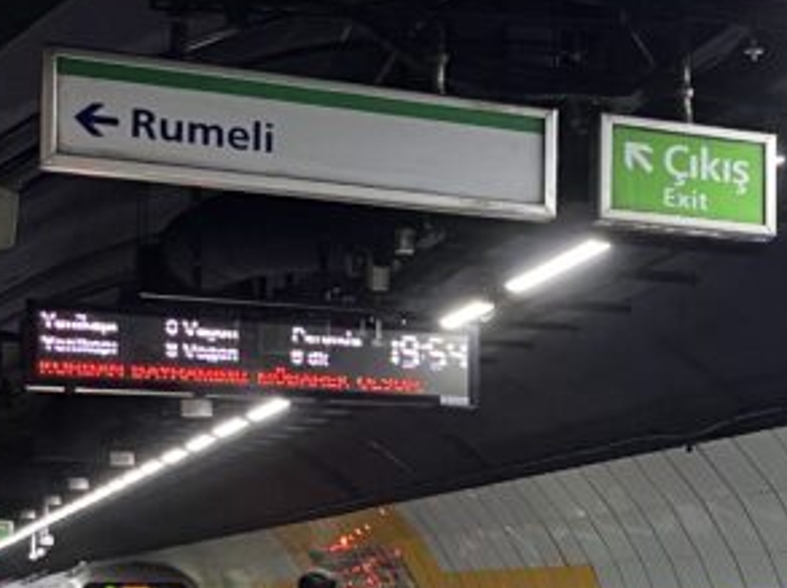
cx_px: 1297
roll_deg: -0.5
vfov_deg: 15.9
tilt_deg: +1.1
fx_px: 2066
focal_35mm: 91
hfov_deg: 18.2
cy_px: 567
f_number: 1.6
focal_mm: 5.1
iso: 400
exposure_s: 1/50
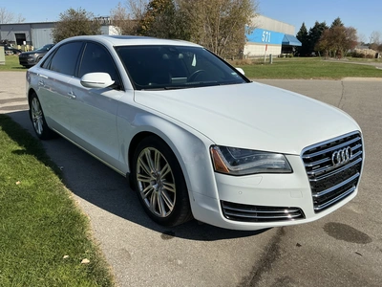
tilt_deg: -15.2
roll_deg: -0.3
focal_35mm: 28
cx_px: 191
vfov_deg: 49.7
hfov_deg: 63.4
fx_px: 309
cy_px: 144
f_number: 1.8
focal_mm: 3
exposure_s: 1/2801
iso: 25
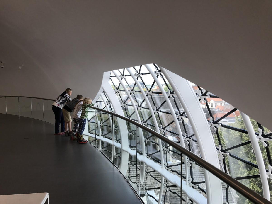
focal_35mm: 28
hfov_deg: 63.4
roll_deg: +1.8
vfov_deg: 49.7
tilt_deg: -6.9
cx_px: 136
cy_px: 102
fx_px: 220
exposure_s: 1/242
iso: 20
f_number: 1.8
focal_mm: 3.99
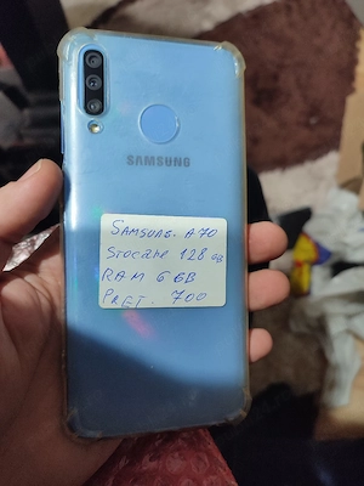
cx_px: 182
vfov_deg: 69.4
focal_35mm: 25
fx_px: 351
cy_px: 243
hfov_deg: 54.9
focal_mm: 6.04
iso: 405
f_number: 1.9
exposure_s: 1/24
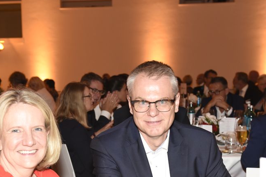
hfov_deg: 28.8
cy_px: 141
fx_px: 517
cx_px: 112
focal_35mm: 70
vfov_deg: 19.3
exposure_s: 1/80
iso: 1600
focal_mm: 38
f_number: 4
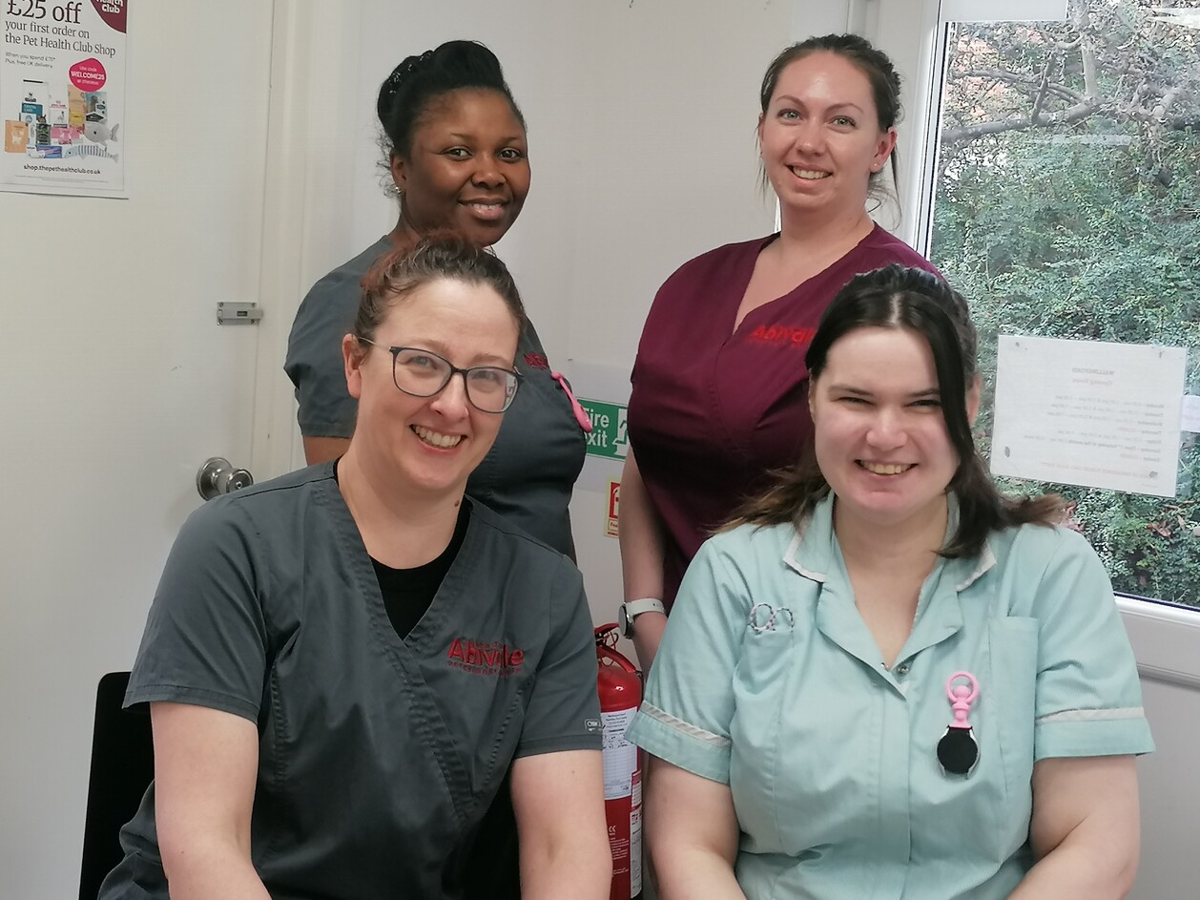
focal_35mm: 58
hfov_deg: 33.2
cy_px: 457
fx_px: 2010
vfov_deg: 25.2
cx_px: 595
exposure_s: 1/50
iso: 64
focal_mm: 4.75
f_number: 1.8
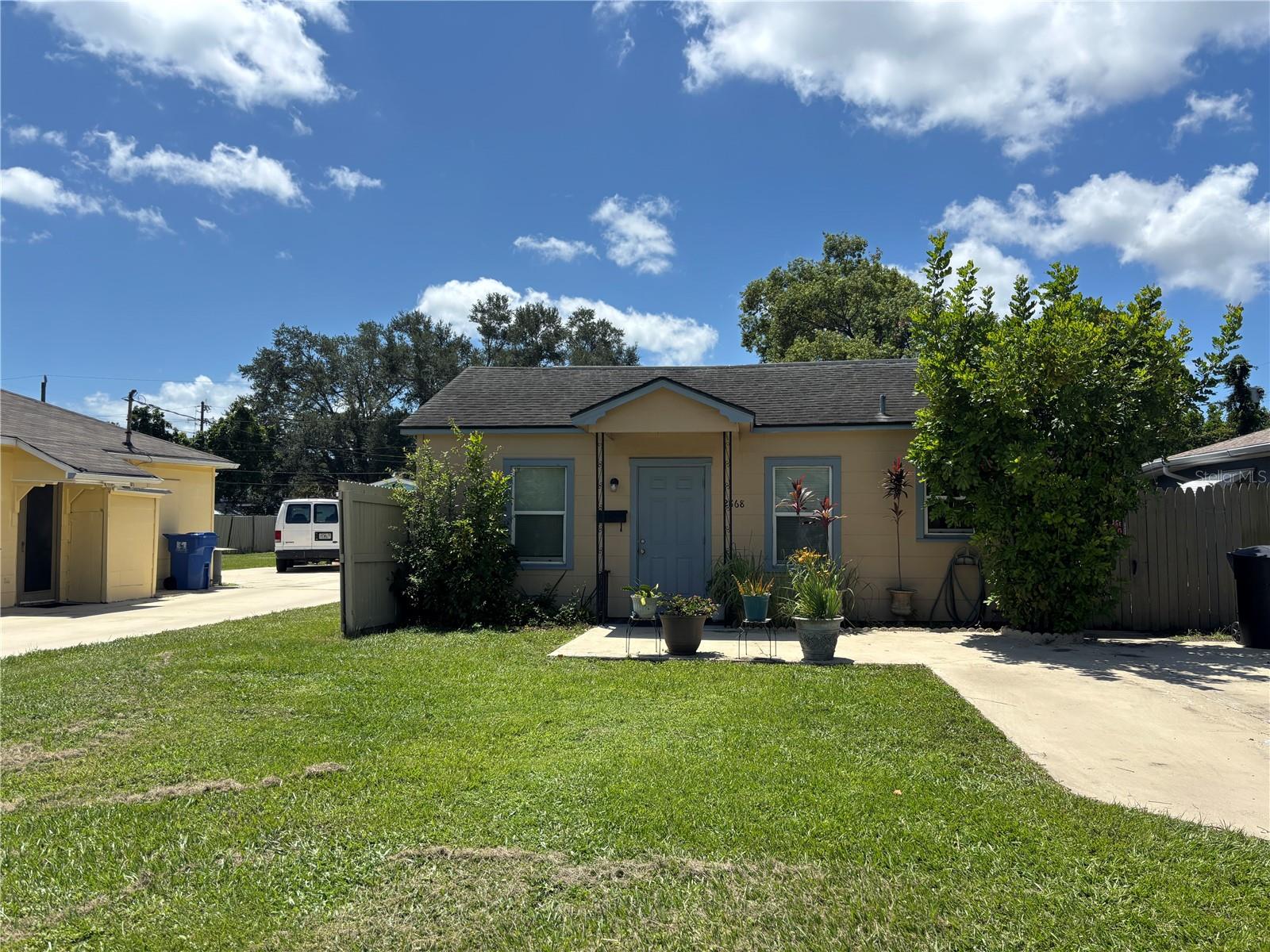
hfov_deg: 67.3
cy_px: 476
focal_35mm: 26
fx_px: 954
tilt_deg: +2.3
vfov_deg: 53.1
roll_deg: +0.4
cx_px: 635
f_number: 1.6
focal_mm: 5.96
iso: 50
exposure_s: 1/3788
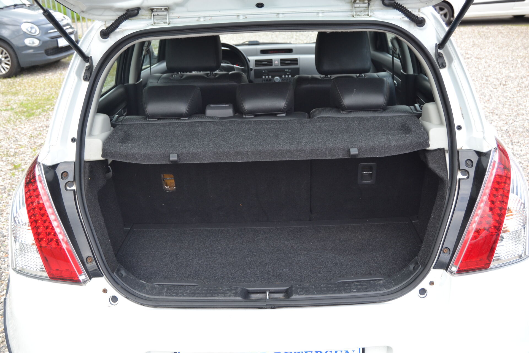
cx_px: 264
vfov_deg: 34.2
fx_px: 573
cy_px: 176
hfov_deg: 49.6
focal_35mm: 39
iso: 220
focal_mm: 26
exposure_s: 1/125
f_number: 5.6
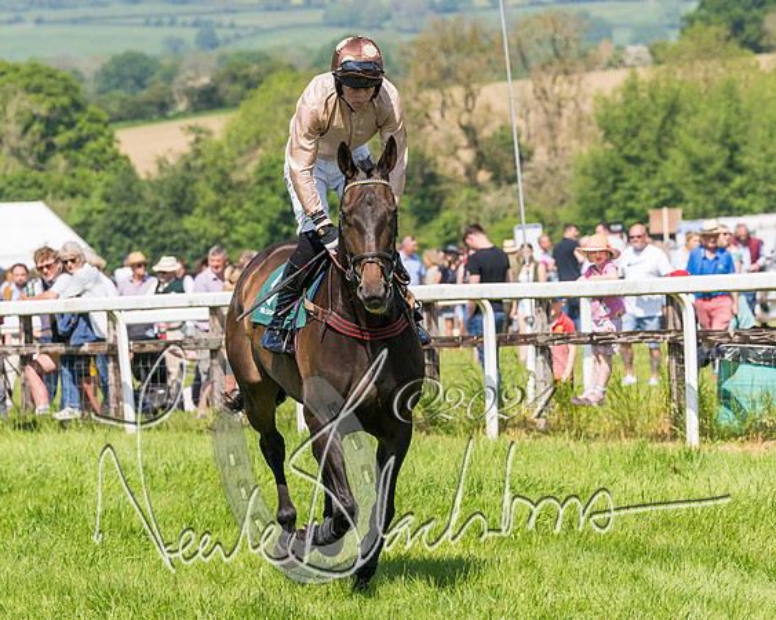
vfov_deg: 5.5
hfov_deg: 6.8
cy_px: 297
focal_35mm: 284
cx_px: 379
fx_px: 6509
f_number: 5
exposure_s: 1/1600
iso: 200
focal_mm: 125
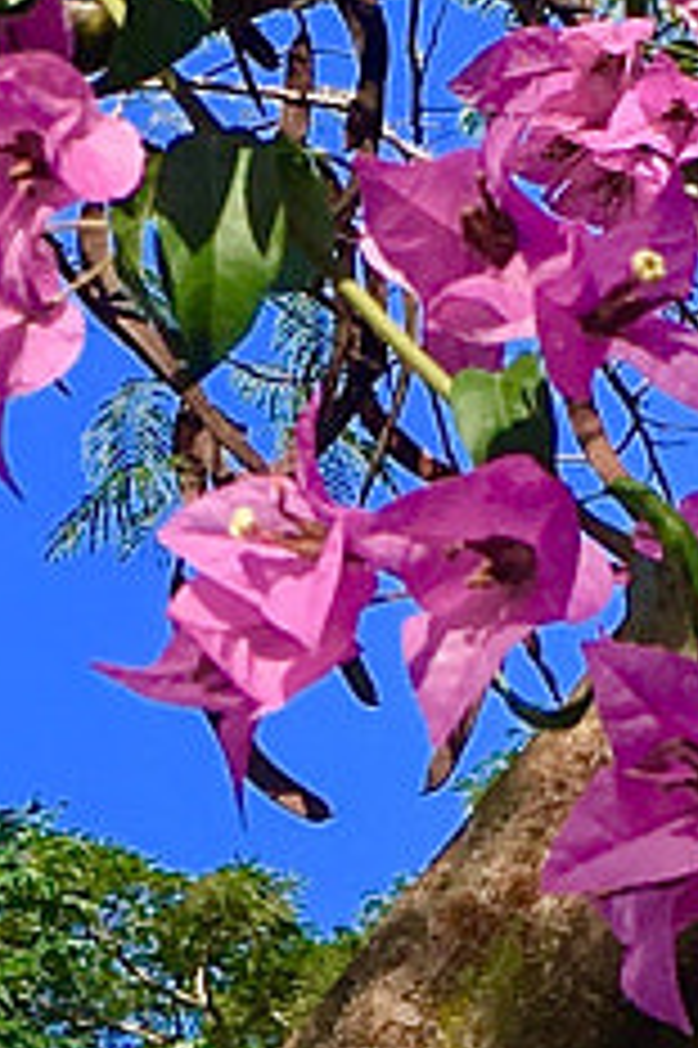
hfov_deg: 6.6
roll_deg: -1.0
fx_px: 6029
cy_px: 1268
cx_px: 144
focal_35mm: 207
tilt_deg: +24.9
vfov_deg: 9.8
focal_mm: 4.15
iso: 25
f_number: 2.2
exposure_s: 1/651
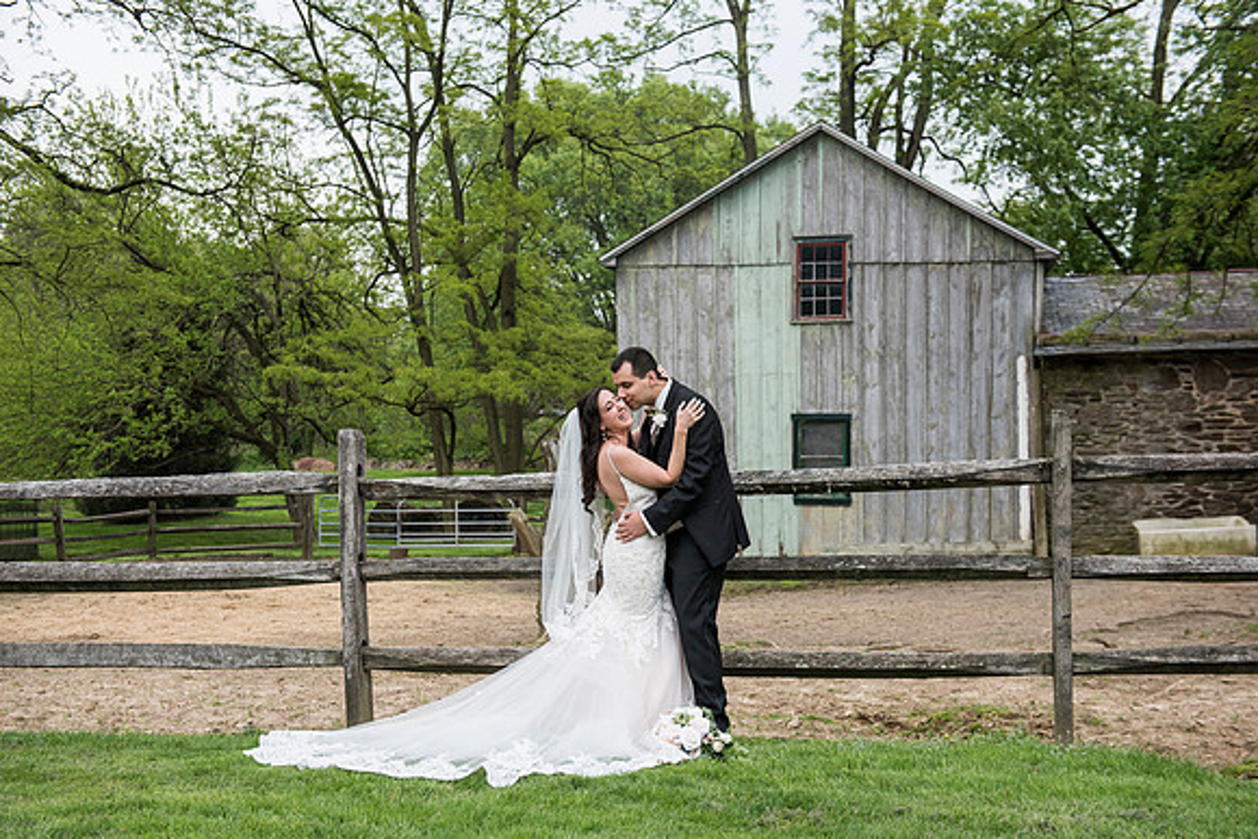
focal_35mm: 44
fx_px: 1538
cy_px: 420
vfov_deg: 30.5
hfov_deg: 44.5
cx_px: 629
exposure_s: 1/2500
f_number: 4
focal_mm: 44
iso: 640
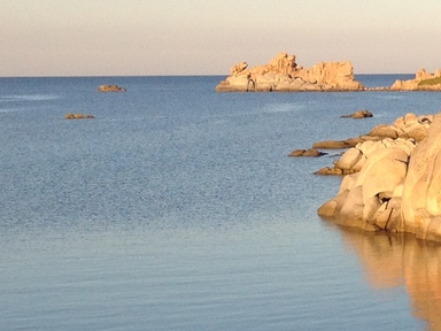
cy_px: 94
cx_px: 825
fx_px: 1860
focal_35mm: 146
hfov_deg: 12.3
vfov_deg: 10.1
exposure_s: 1/849
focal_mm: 4.28
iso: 64
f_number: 2.4
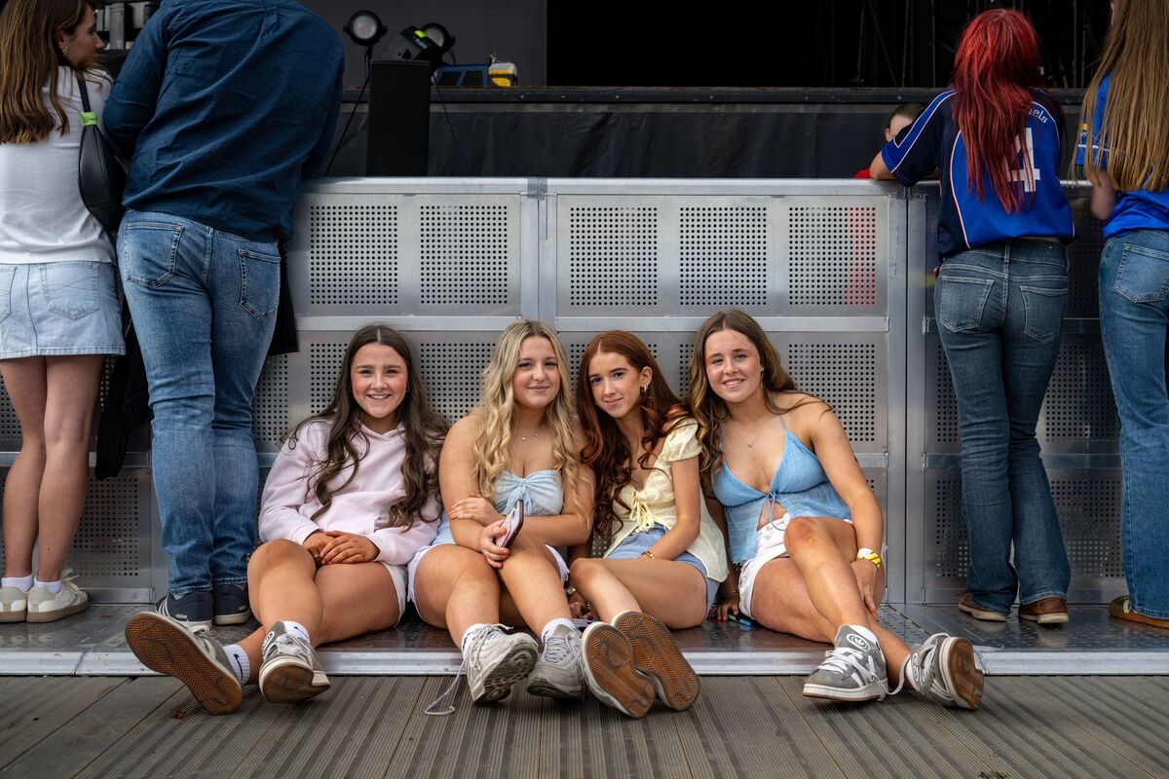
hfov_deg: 47.4
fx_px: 1331
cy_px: 390
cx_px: 584
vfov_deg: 32.6
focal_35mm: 41
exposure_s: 1/400
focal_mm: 41
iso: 160
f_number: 6.3
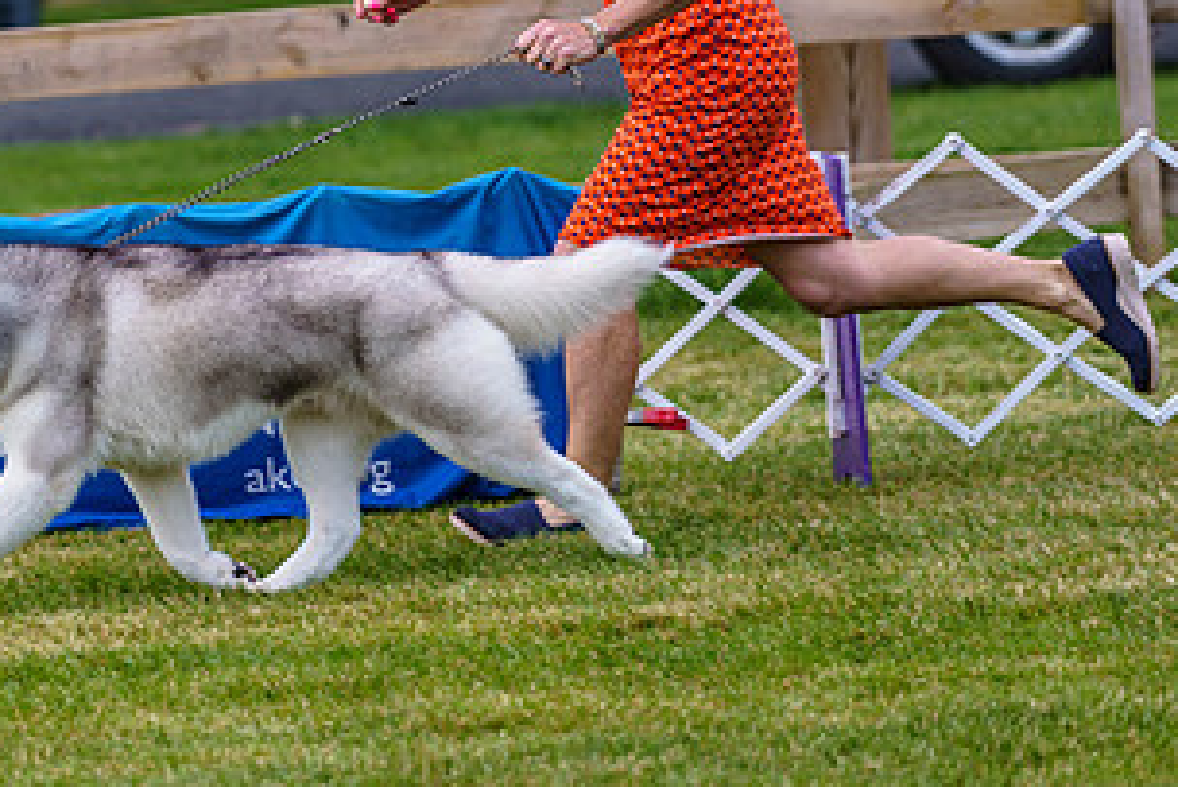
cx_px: 232
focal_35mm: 343
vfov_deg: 4.0
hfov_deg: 6.0
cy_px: 60
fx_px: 11229
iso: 160
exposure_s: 1/500
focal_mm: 180
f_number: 4
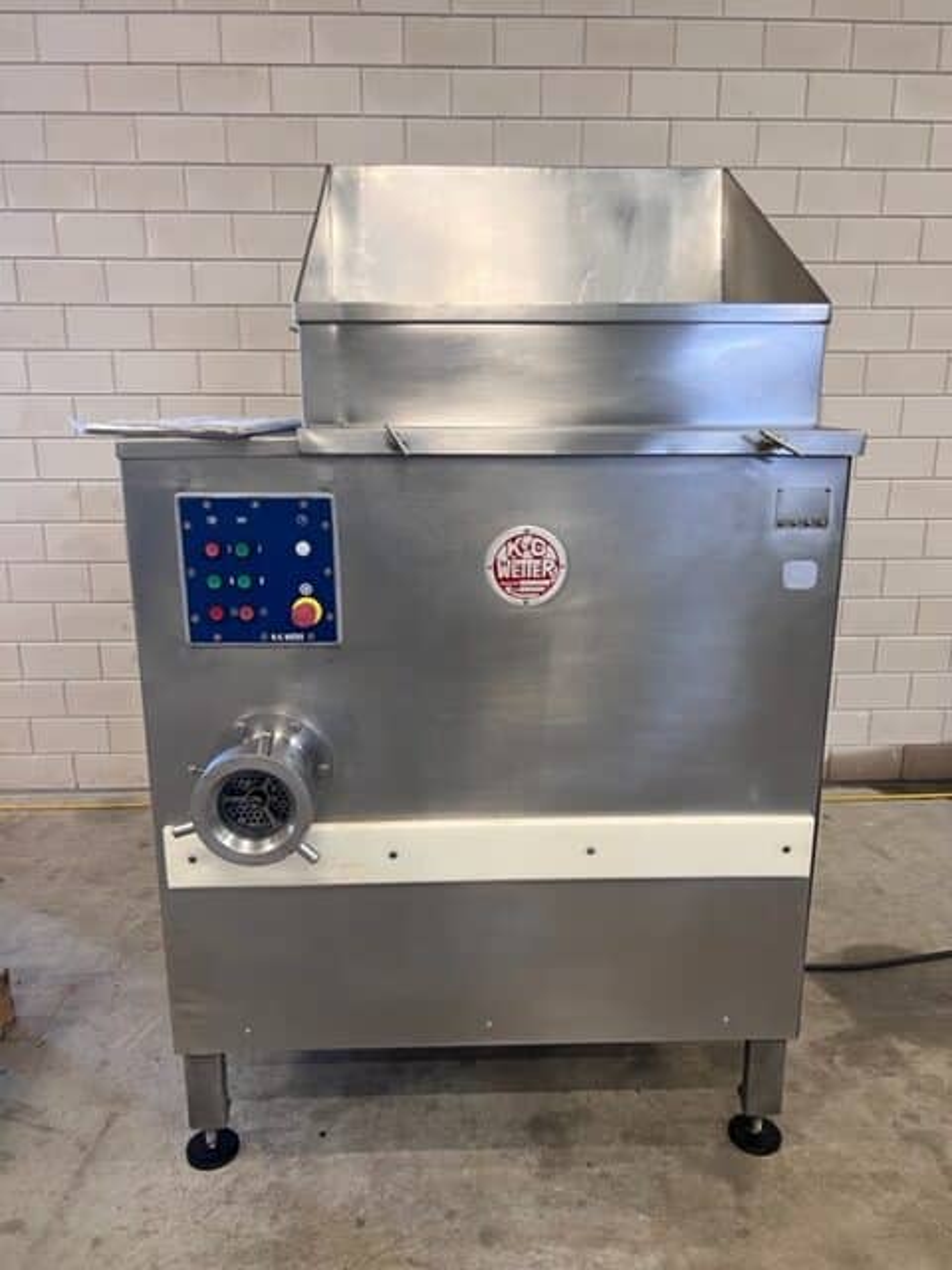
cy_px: 635
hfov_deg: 53.1
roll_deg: +0.3
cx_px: 476
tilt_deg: -14.4
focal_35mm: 26
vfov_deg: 67.3
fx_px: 953
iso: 100
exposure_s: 1/50
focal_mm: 5.7
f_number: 1.5
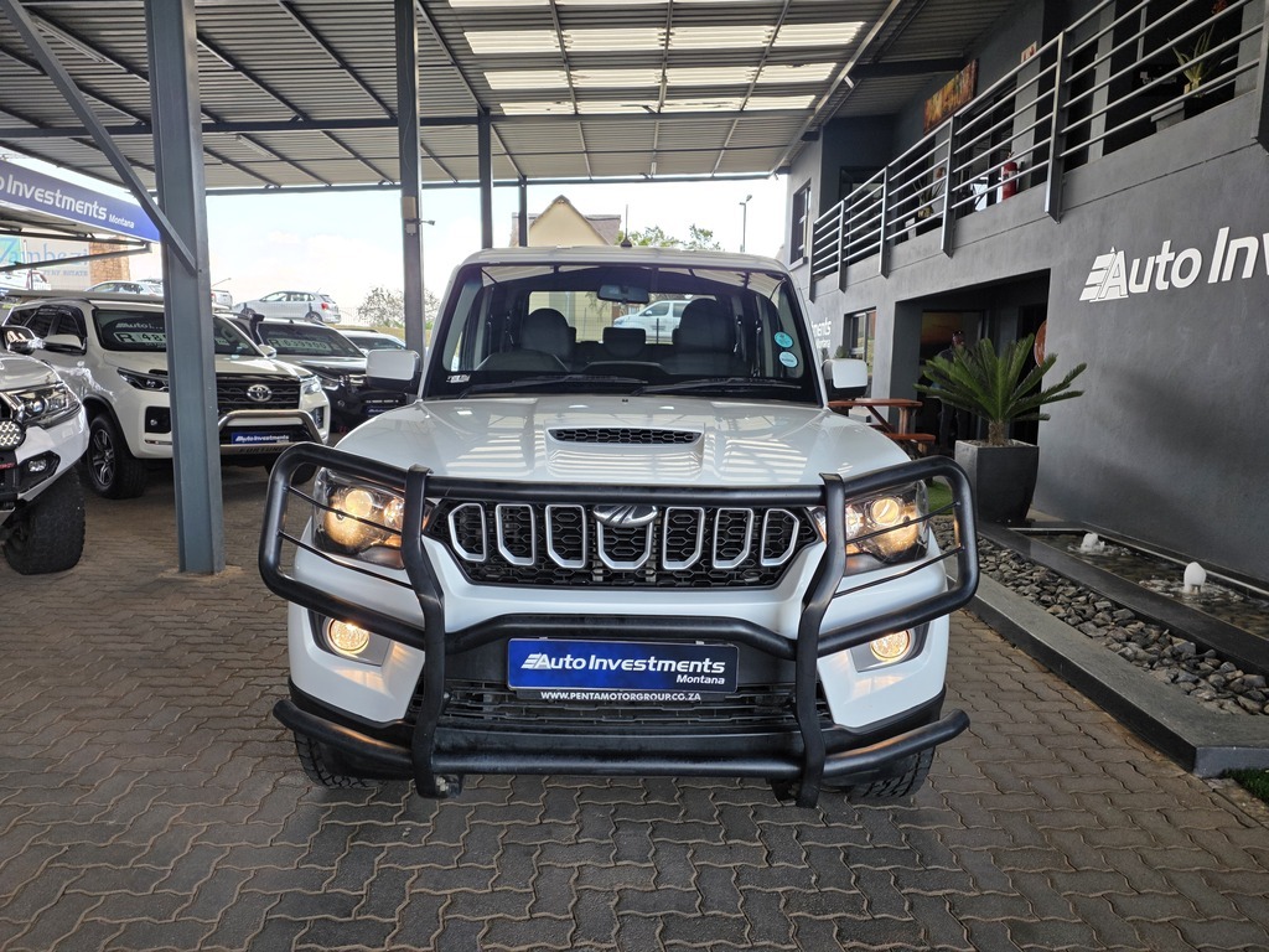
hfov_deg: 73.9
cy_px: 476
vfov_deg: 58.9
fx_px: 843
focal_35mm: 23
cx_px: 634
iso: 40
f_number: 1.7
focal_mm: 6.25
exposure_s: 1/180
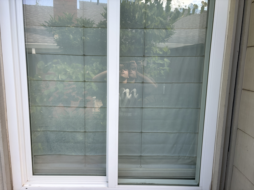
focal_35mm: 26
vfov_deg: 53.1
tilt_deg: -8.7
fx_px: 191
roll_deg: -1.1
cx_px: 127
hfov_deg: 67.3
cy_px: 95
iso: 50
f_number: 1.6
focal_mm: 5.96
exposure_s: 1/427
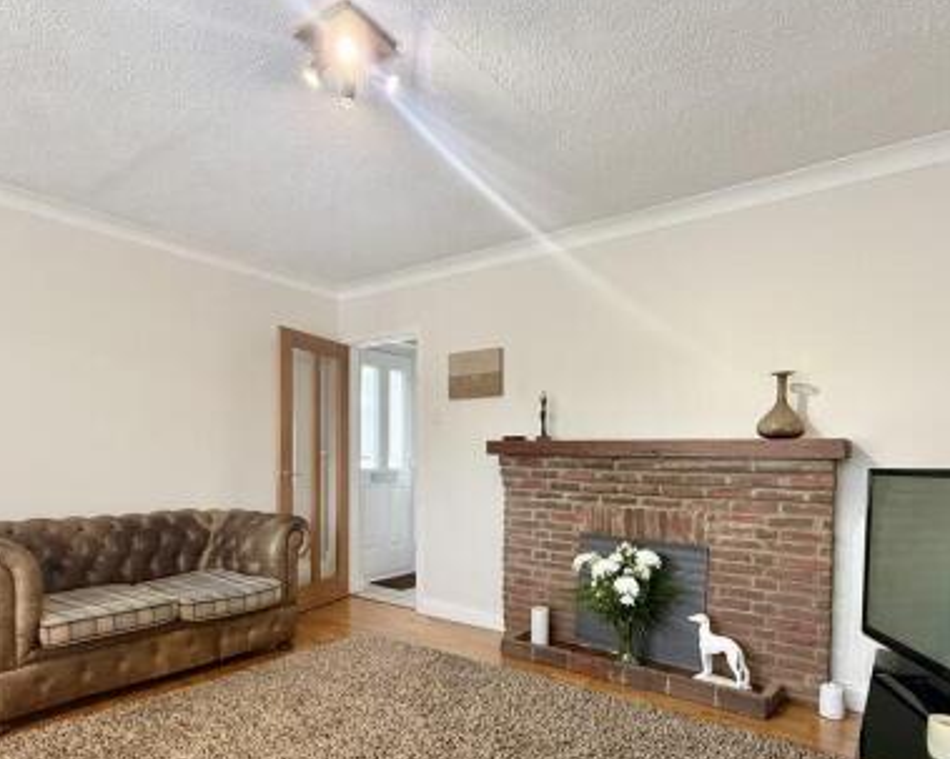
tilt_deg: -1.9
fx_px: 590
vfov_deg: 64.5
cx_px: 480
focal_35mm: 21
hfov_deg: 77.6
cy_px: 477
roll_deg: -1.0
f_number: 2.2
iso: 320
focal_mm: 2.22
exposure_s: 1/99
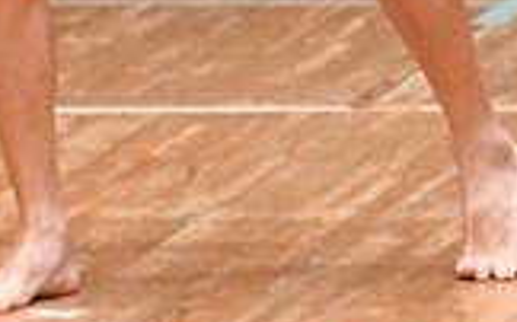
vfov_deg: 0.9
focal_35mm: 1388
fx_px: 19543
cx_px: 81
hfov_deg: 1.5
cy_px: -338
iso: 8000
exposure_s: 1/400
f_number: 5.6
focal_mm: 190
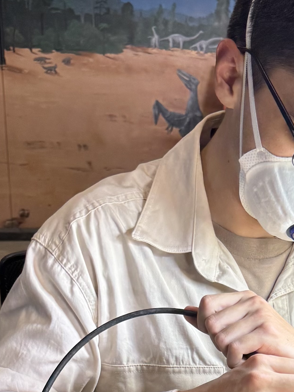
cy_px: 509
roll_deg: -6.0
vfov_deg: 21.6
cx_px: 346
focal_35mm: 82
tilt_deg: -29.1
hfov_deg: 17.2
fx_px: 929
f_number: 1.78
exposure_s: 1/100
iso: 160
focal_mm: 6.76
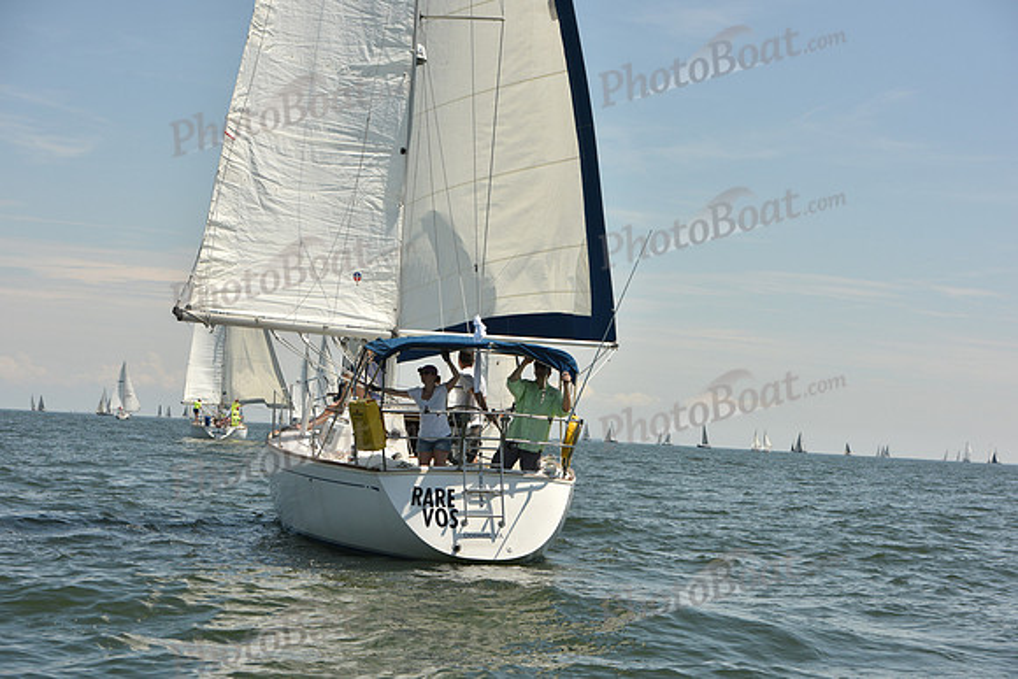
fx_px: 1980
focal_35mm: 70
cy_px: 340
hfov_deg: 28.8
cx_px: 509
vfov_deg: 19.5
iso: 320
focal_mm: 70
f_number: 8
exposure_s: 1/1600
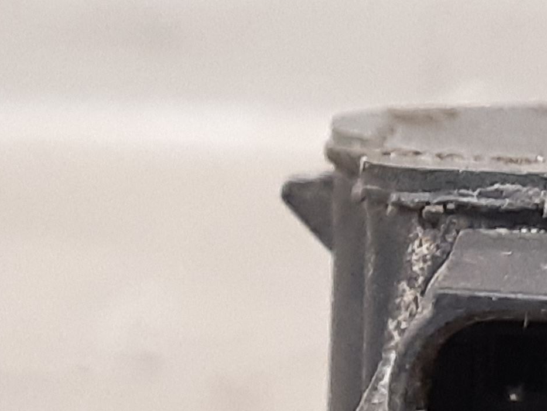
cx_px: 528
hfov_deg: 31.6
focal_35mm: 57
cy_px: 403
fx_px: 901
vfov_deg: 24.6
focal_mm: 3.93
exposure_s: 1/33
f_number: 1.7
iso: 250
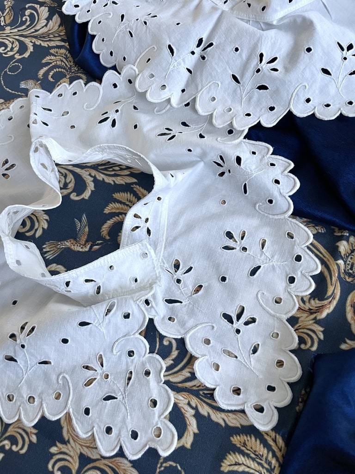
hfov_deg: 53.1
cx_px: 178
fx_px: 356
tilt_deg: -64.8
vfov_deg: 67.3
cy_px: 237
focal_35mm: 26
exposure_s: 1/60
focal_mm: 4.2
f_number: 1.6
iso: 250
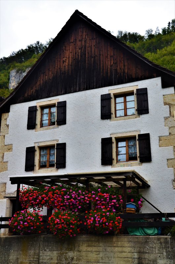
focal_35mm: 39
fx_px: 286
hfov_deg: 34.1
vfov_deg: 49.6
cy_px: 132
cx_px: 88
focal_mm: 26
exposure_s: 1/80
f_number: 8
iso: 400
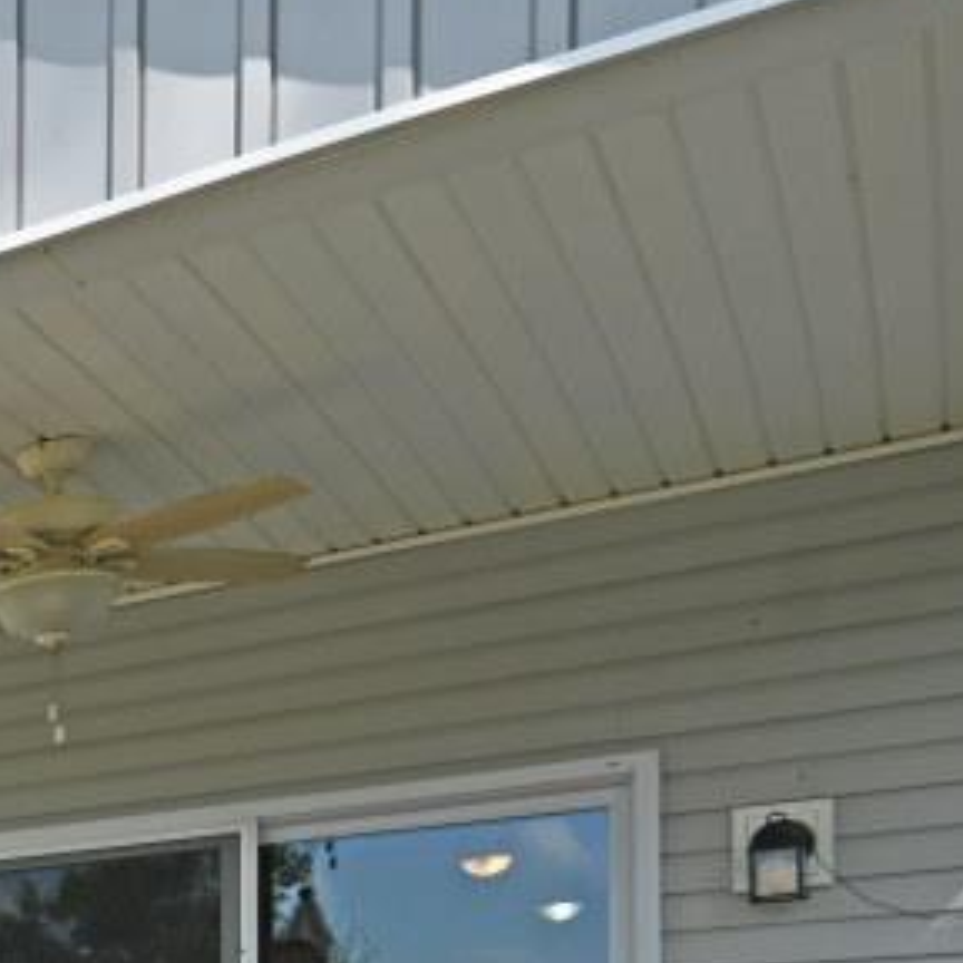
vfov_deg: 24.6
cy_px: 1204
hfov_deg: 18.2
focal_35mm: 62
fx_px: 1951
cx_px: -980
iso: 100
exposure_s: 1/400
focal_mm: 14
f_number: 7.1
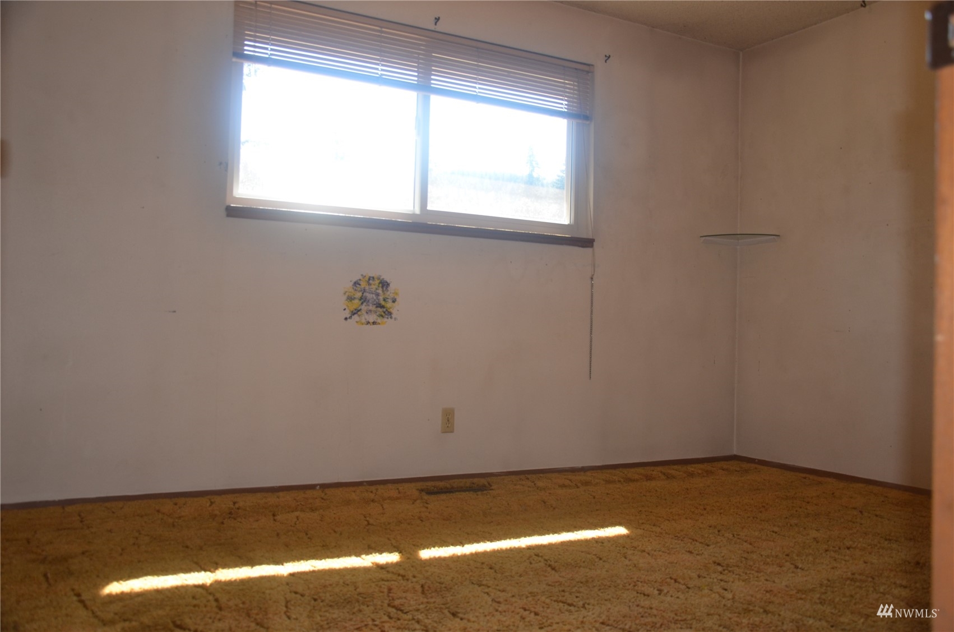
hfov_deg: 57.3
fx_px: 873
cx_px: 477
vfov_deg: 39.8
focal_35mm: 33
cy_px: 316
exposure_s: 1/125
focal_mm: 22
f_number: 3.8
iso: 360
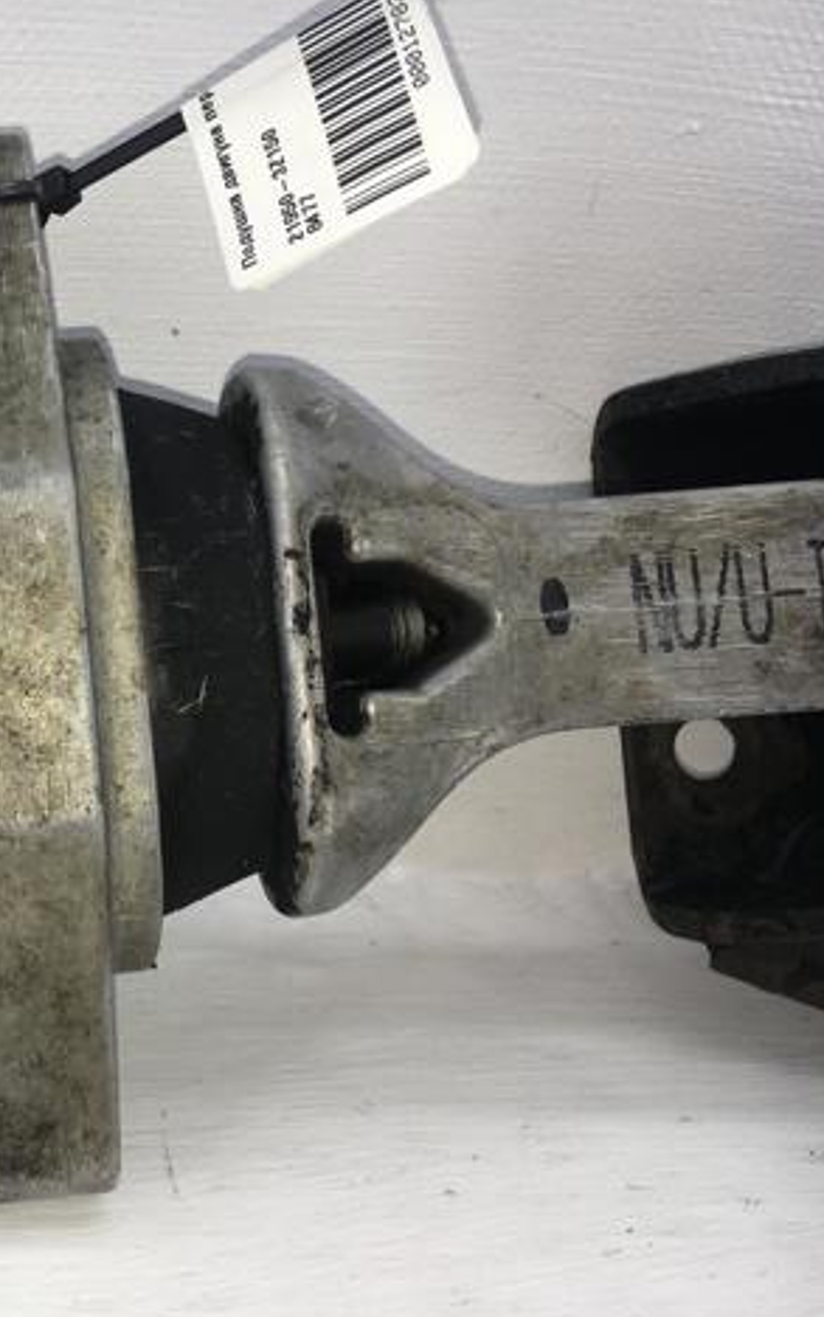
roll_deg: -4.3
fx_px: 1507
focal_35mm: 42
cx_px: -45
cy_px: 653
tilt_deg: -22.3
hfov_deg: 28.3
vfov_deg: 47.2
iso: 25
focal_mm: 4.15
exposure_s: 1/284
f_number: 2.2
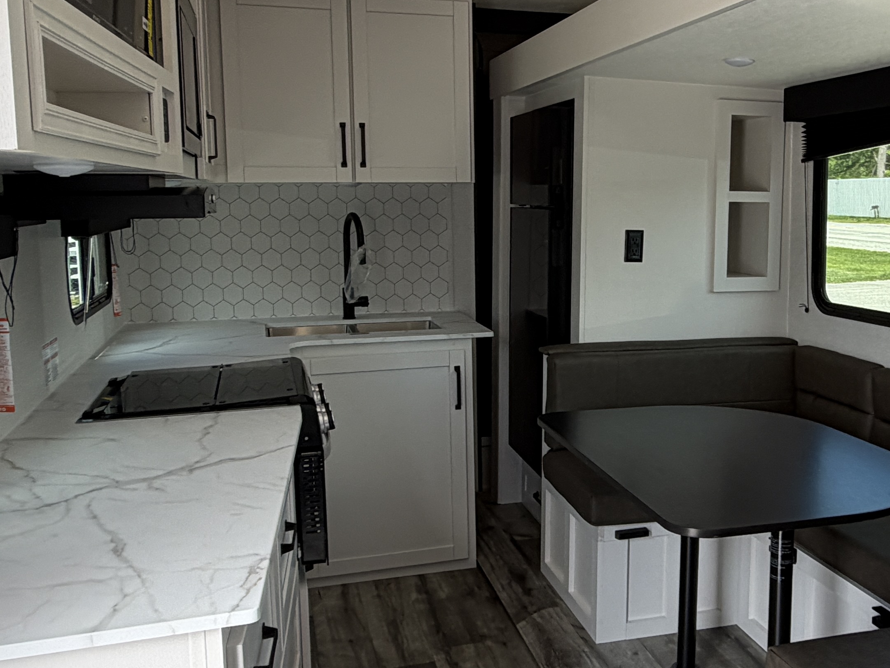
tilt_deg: -6.0
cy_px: 300
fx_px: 951
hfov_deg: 49.5
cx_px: 577
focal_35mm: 37
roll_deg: +1.0
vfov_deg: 38.6
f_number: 2.2
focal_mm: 2.22
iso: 50
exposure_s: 1/121
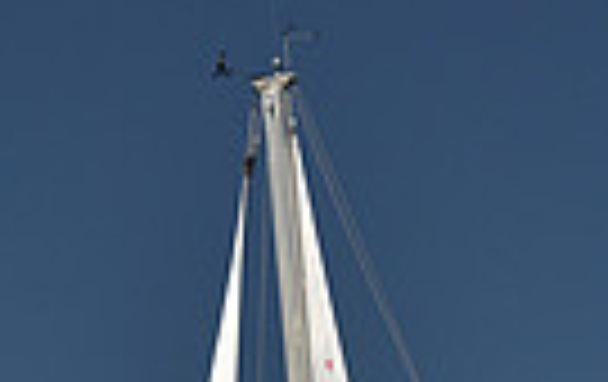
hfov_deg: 6.8
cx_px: 489
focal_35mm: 306
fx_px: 5081
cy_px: 1155
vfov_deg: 4.2
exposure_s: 1/1000
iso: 250
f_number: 4.5
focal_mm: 70
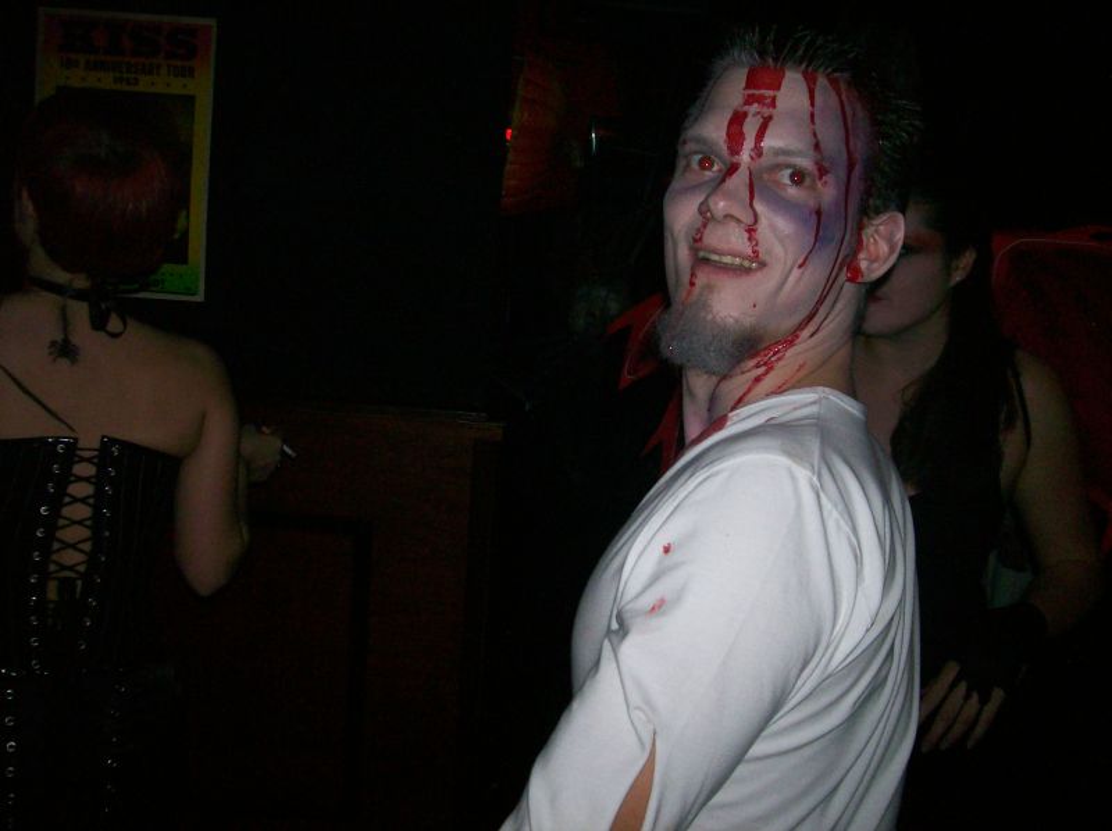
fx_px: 1155
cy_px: 416
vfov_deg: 39.6
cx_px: 556
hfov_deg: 51.4
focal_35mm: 36
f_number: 2.7
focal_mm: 6
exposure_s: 1/45.3
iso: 140
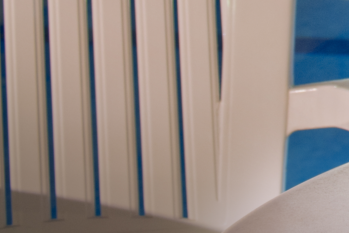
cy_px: -332
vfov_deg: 7.0
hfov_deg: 9.2
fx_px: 1794
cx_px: 998
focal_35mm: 185
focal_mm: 31
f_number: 7.1
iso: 320
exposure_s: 5
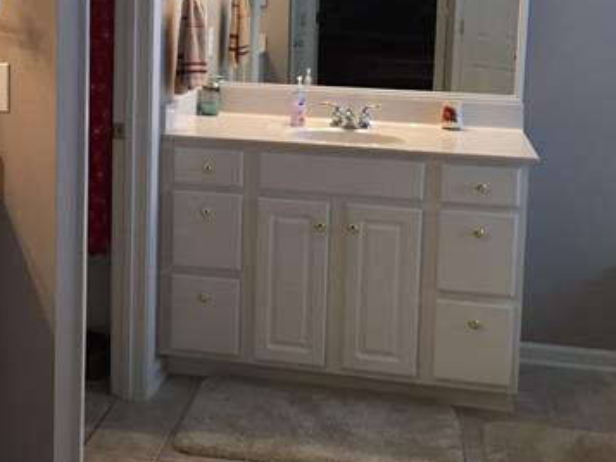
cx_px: 216
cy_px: 72
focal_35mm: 52
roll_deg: -2.1
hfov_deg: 36.5
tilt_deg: -6.0
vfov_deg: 27.3
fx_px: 926
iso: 64
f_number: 2.2
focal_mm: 4.15
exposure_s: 1/30
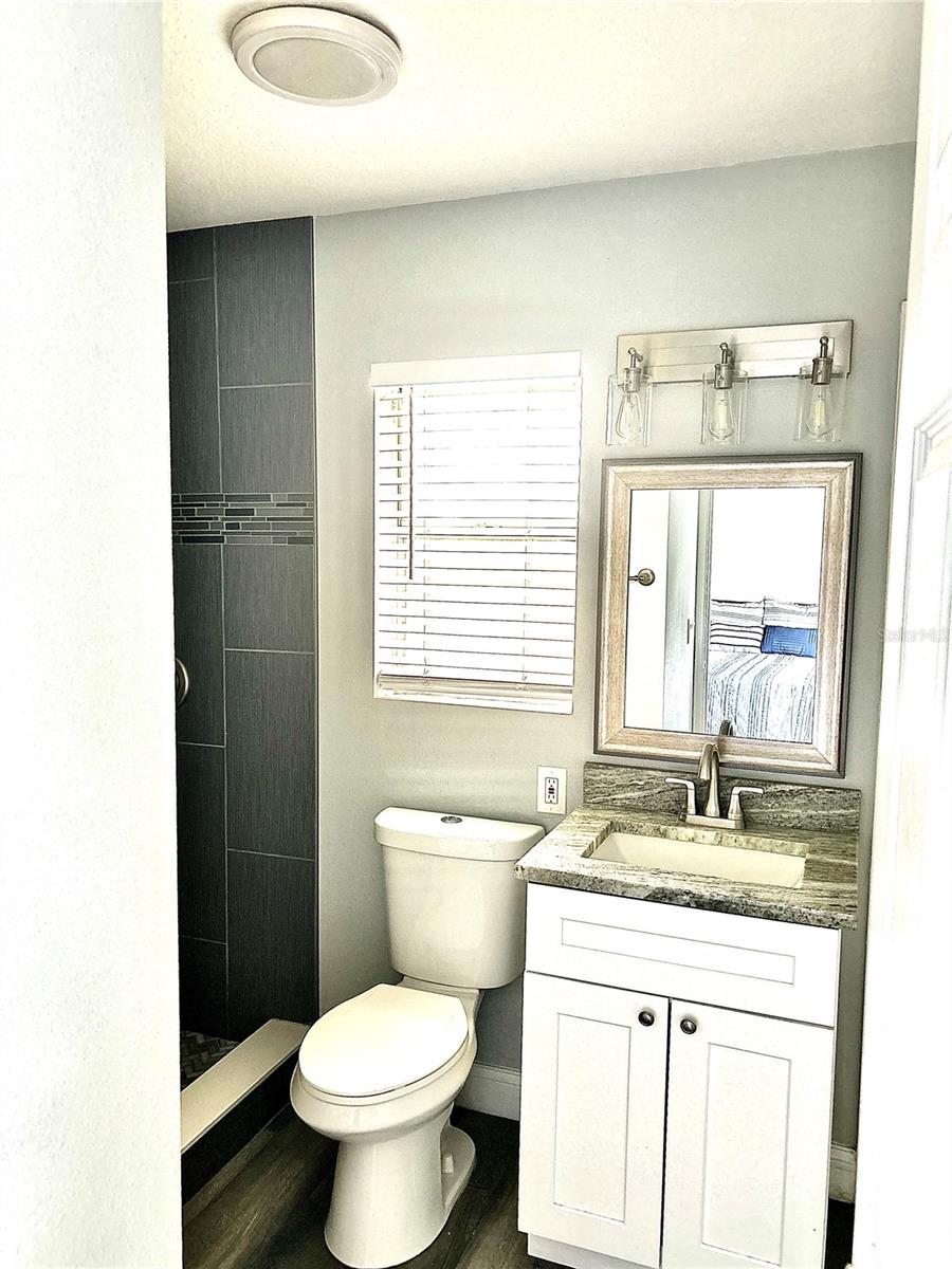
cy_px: 634
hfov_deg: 53.1
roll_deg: -1.3
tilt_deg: -4.7
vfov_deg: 67.3
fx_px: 953
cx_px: 476
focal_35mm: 26
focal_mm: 5.7
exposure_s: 1/60
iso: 160
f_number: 1.5
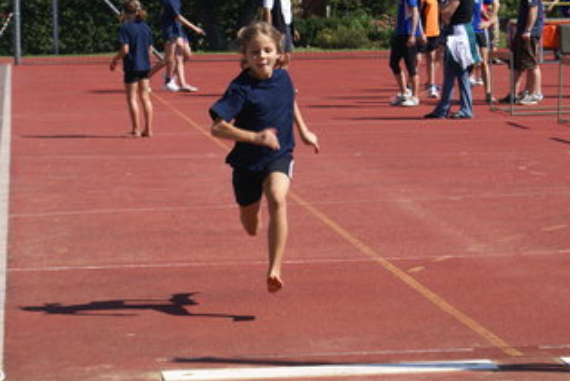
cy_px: 222
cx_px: 352
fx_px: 2456
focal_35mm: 155
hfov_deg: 13.2
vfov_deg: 8.9
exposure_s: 1/320
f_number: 7.1
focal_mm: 60
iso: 100
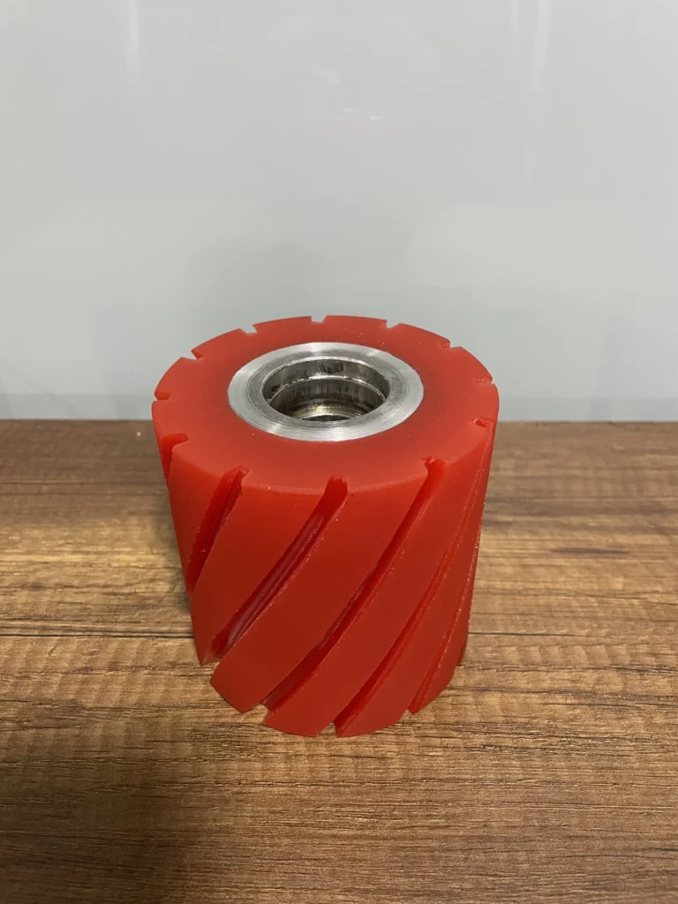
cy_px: 452
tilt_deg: -34.0
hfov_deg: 53.1
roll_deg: +0.5
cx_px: 339
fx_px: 679
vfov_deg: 67.3
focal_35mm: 26
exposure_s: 1/50
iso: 200
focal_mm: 4.2
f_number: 1.6
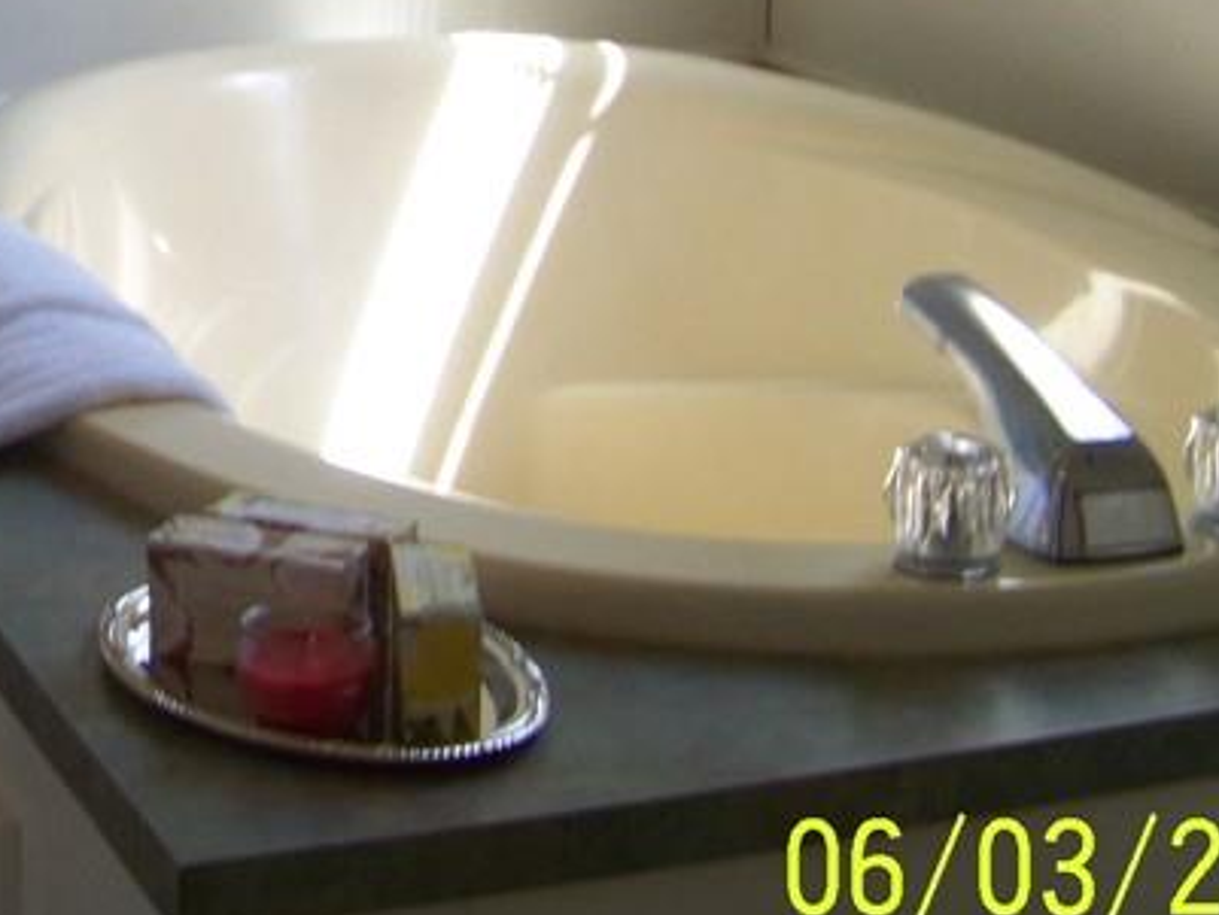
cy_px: 9
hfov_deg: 20.7
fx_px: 3241
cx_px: 27
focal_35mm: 92
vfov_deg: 15.8
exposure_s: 1/30
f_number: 2.8
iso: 72
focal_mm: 5.85
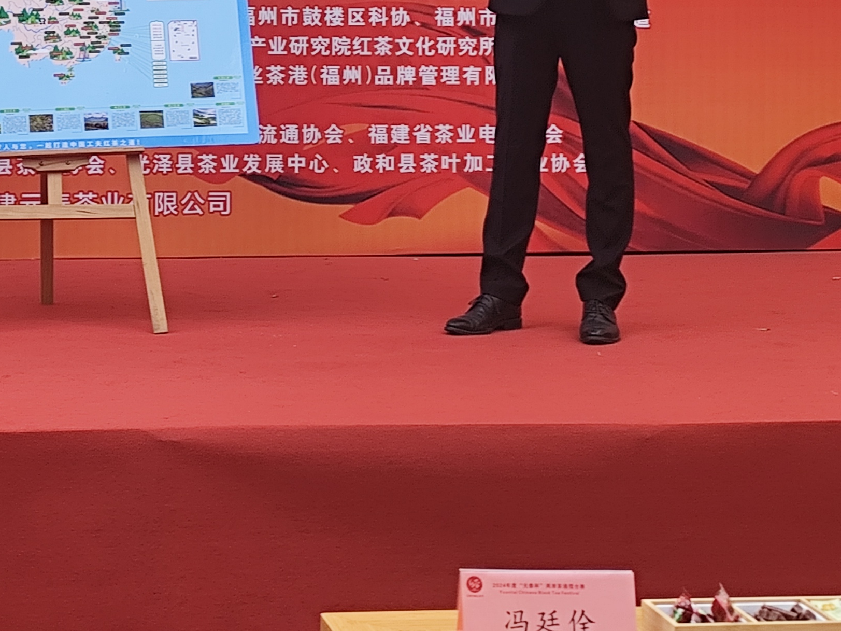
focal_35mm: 88
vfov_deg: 16.4
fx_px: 2138
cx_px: 165
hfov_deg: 22.0
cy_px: -21
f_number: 1.65
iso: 100
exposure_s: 1/100
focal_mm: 6.14
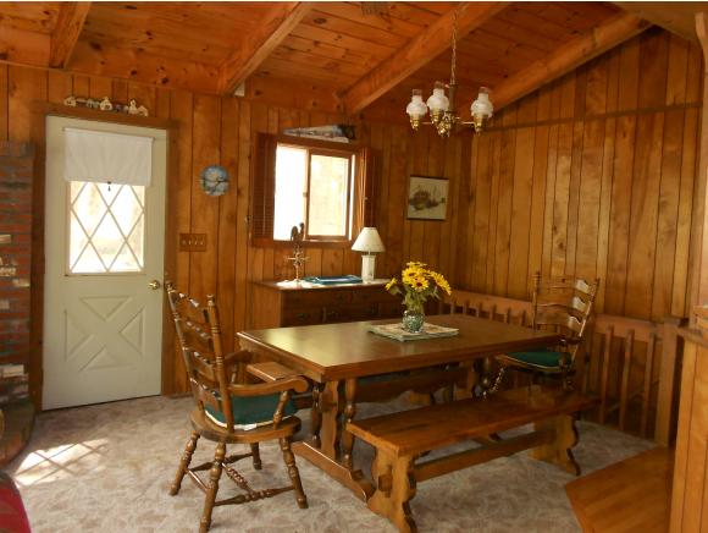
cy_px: 266
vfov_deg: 48.3
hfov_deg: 61.6
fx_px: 594
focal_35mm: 29
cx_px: 354
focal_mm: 5.1
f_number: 3.4
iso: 250
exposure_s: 1/25
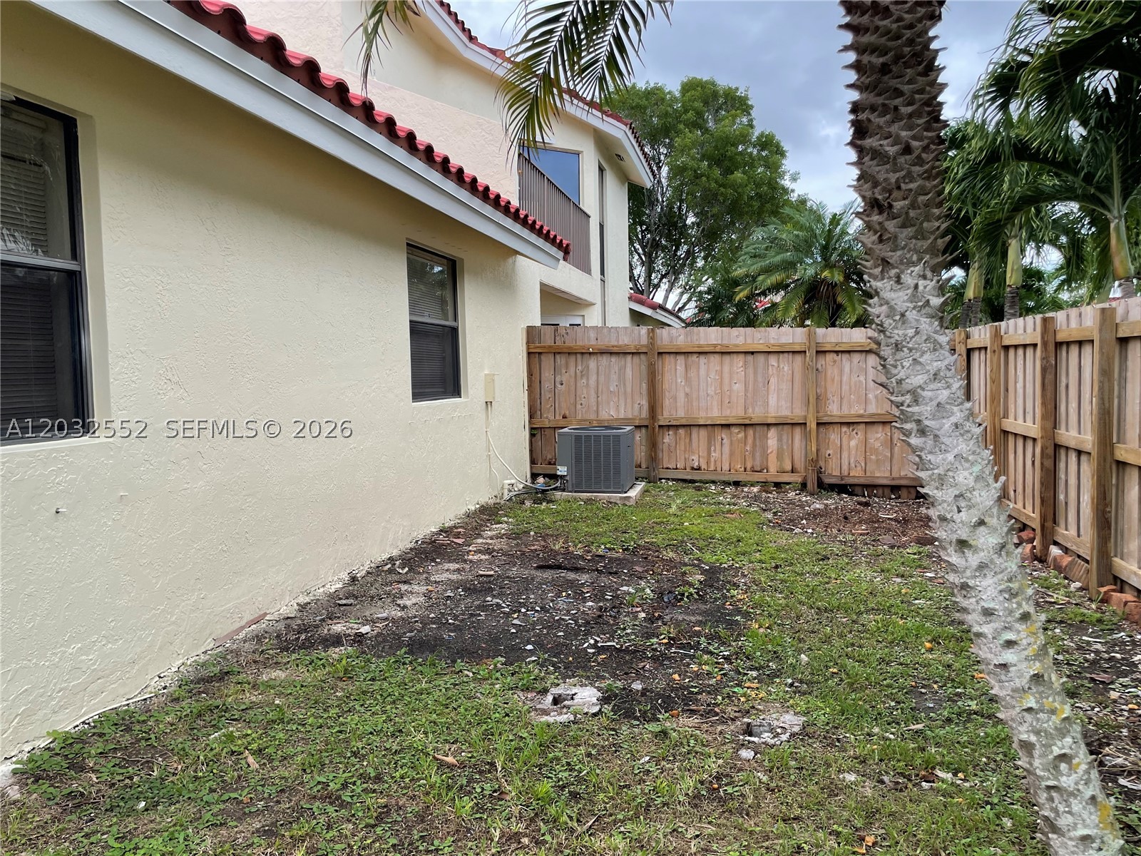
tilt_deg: -3.2
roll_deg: +1.3
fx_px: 857
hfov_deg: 67.3
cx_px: 570
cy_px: 428
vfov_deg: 53.1
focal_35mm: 26
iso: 32
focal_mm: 4.2
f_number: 1.6
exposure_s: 1/1289
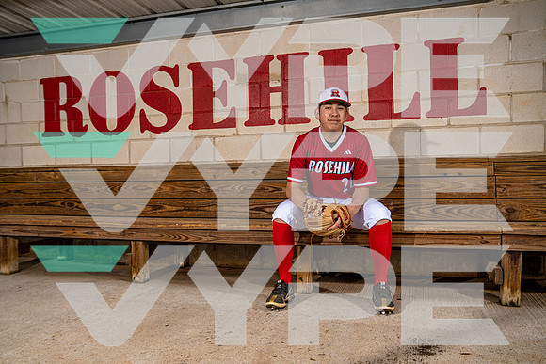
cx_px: 273
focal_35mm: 30
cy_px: 182
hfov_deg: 61.9
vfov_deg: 43.6
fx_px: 455
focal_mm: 30
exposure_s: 1/250
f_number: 5.6
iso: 100
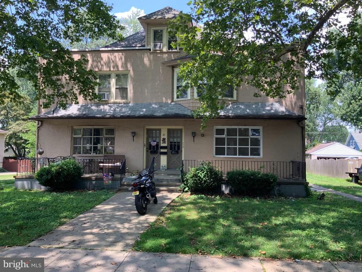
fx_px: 303
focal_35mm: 29
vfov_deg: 48.2
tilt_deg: +5.0
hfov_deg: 61.7
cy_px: 136
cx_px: 181
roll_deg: -0.5
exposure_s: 1/204
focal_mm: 3
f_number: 1.8
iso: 16
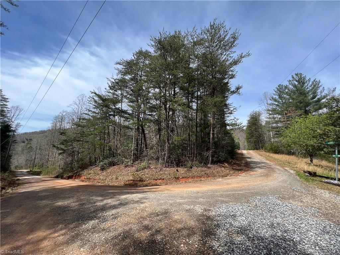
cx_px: 170
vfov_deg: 89.9
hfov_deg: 106.2
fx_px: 128
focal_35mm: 13
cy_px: 128
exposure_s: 1/752
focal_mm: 1.57
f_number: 1.8
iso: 32
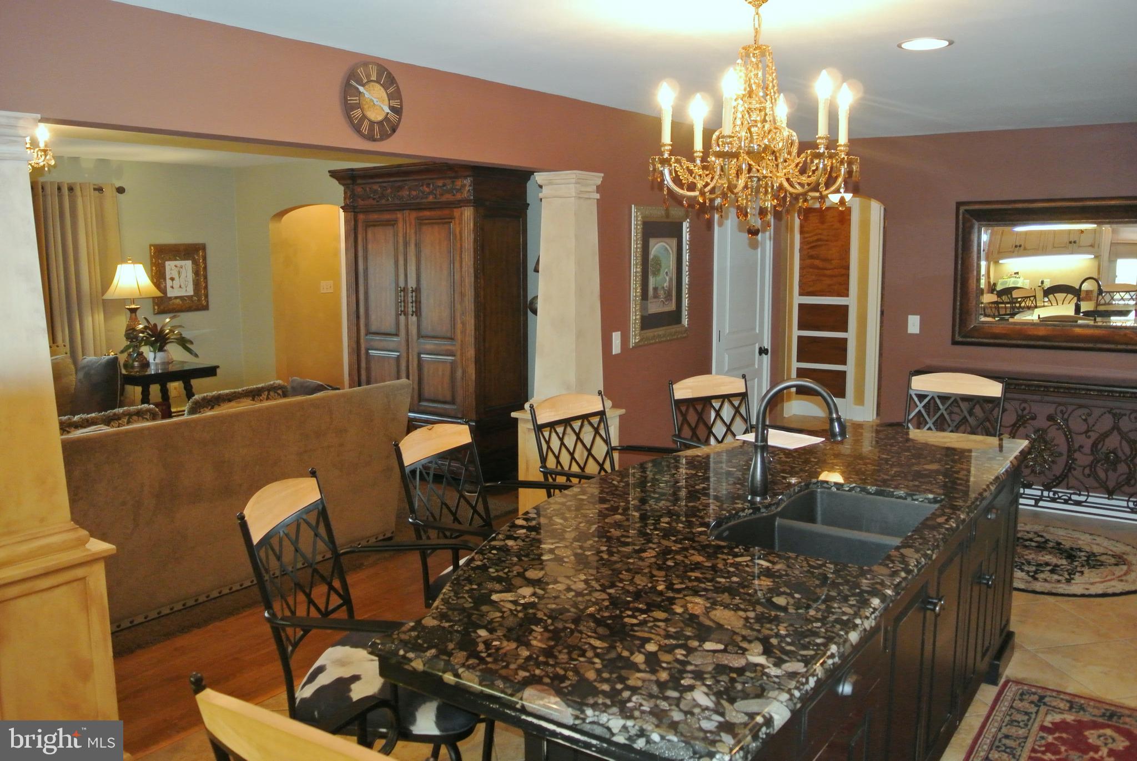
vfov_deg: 45.1
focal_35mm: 29
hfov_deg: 63.6
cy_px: 380
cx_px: 568
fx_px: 917
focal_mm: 11
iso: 800
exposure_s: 1/60
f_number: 3.5
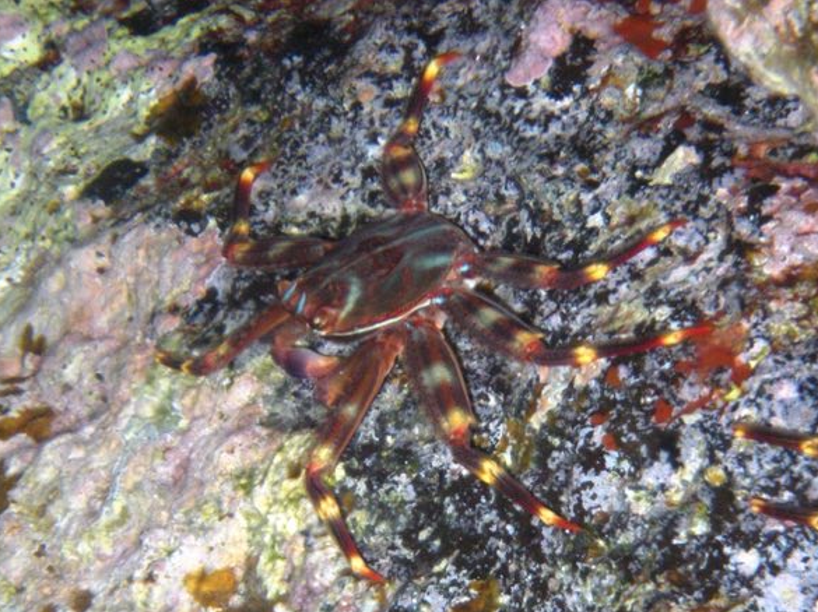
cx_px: 412
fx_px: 2763
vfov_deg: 12.6
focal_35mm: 117
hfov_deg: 16.8
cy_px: 313
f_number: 8.5
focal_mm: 18.9
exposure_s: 1/125
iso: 200
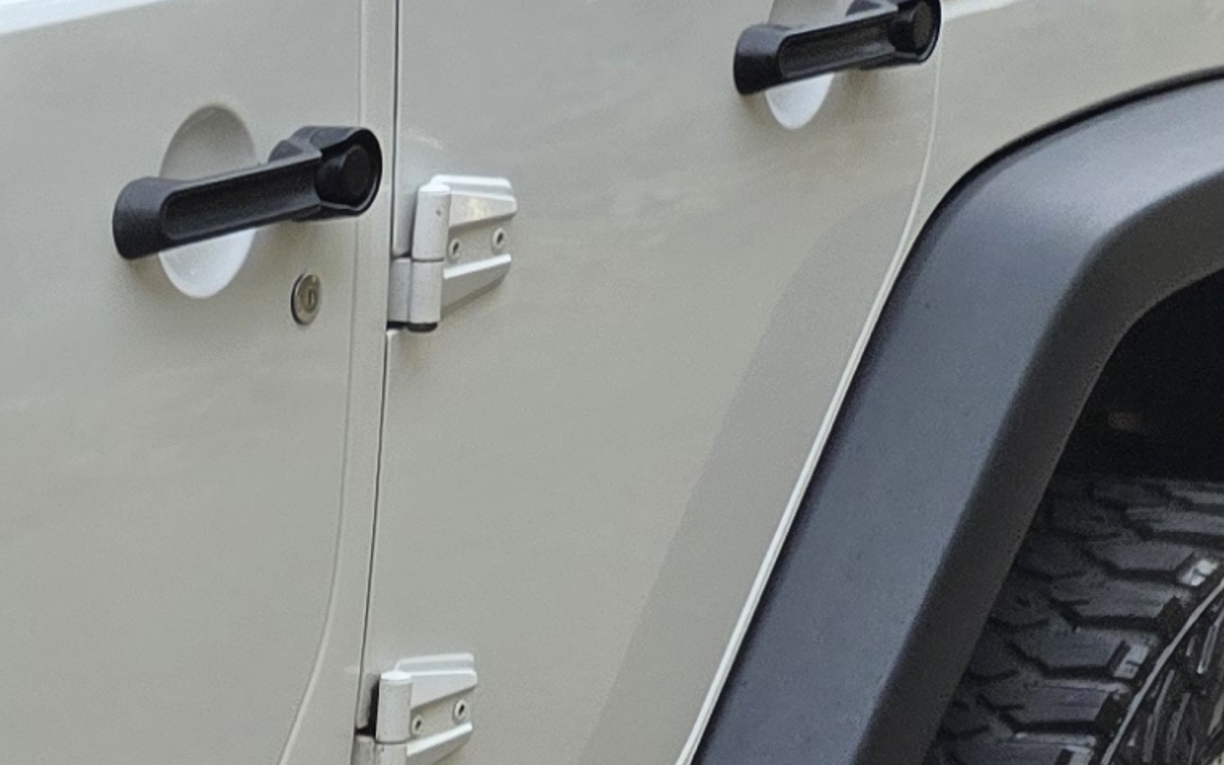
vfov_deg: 9.8
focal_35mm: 128
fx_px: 4269
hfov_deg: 13.4
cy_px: 1326
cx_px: -1397
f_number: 1.8
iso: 50
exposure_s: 1/180
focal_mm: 5.4
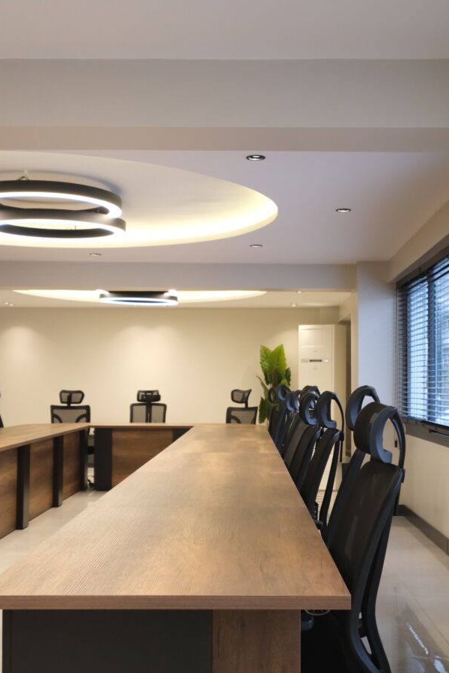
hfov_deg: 28.1
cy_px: 387
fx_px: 898
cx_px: 242
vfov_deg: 41.0
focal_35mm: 48
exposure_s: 1/120
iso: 1600
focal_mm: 24
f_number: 4
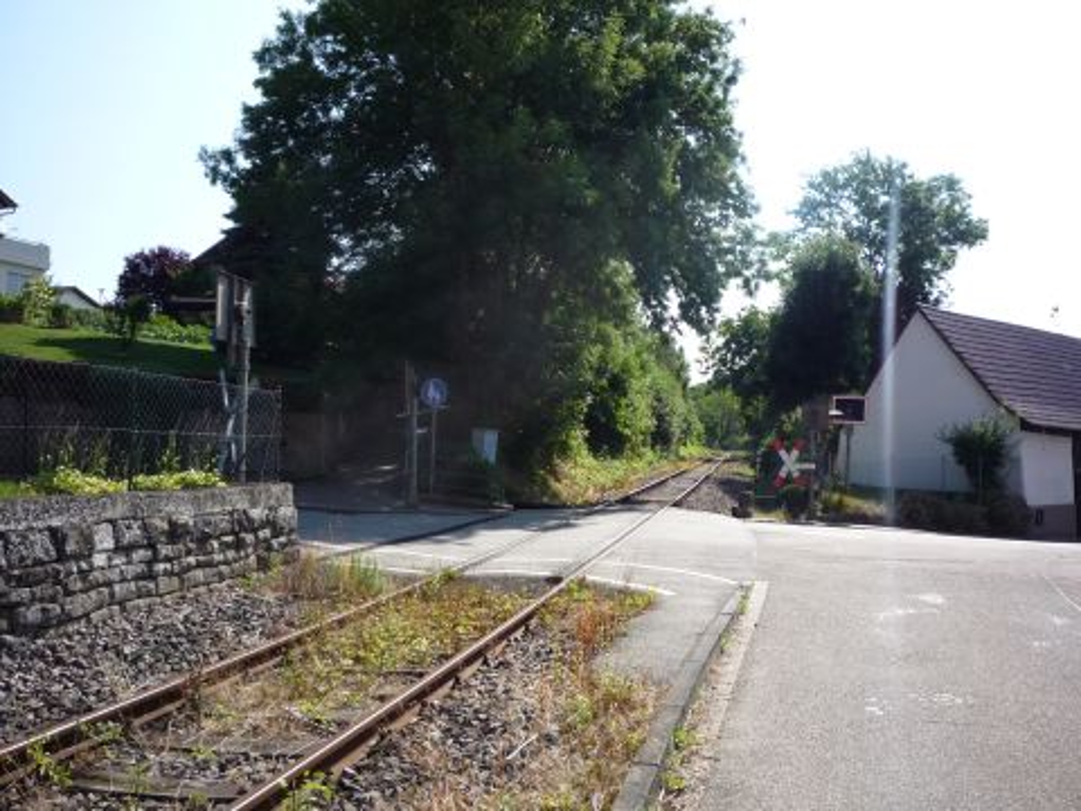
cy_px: 406
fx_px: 999
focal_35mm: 32
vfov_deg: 44.2
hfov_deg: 56.8
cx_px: 540
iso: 100
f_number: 4
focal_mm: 5.2
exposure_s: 1/400
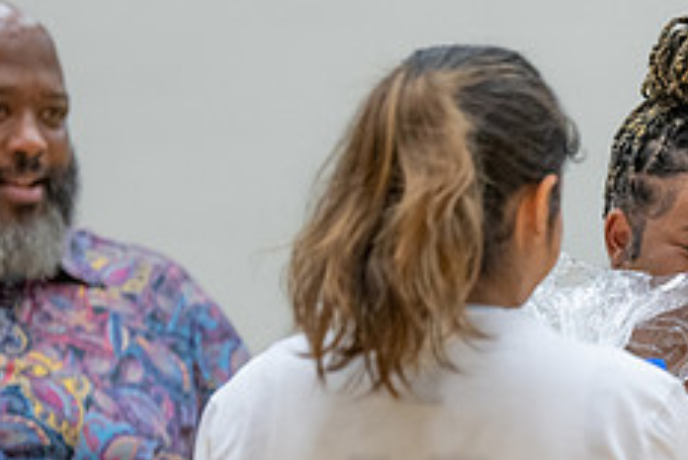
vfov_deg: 3.4
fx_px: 7821
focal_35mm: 409
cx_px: 756
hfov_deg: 5.0
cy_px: 402
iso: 2500
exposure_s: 1/400
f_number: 2.8
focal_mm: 156
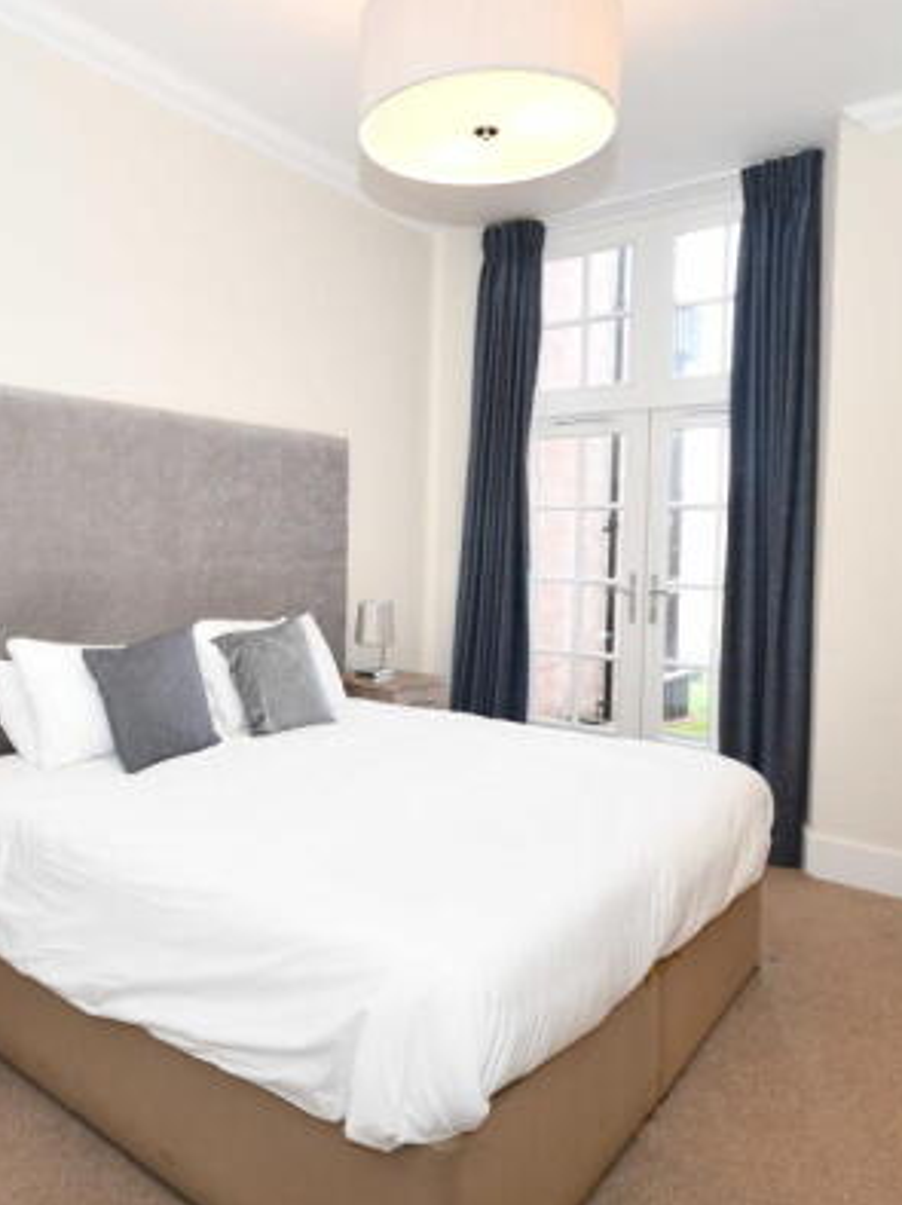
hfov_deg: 56.0
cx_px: 329
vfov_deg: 71.5
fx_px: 835
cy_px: 558
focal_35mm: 24
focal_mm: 10
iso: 720
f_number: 4
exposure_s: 1/60
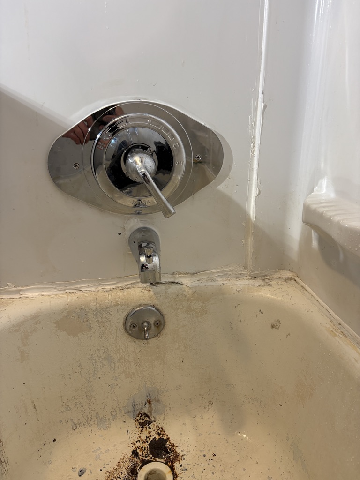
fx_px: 361
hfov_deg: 53.1
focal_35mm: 26
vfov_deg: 67.3
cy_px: 240
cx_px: 180
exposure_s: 1/60
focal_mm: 5.96
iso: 100
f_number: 1.6
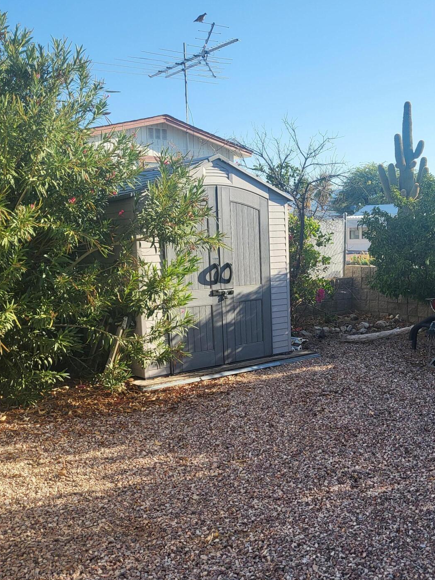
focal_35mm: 37
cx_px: 271
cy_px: 331
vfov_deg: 50.0
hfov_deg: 38.4
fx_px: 620
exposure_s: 1/1509
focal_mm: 4.25
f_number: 1.8
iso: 50
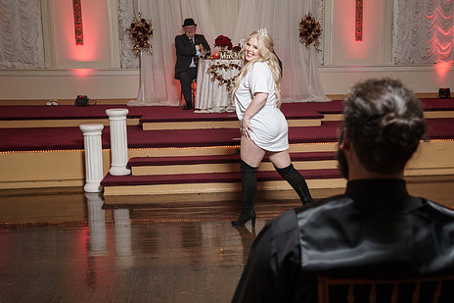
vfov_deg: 28.6
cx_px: 267
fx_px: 592
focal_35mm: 47
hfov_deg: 41.8
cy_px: 163
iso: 2000
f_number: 4
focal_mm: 37
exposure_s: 1/200
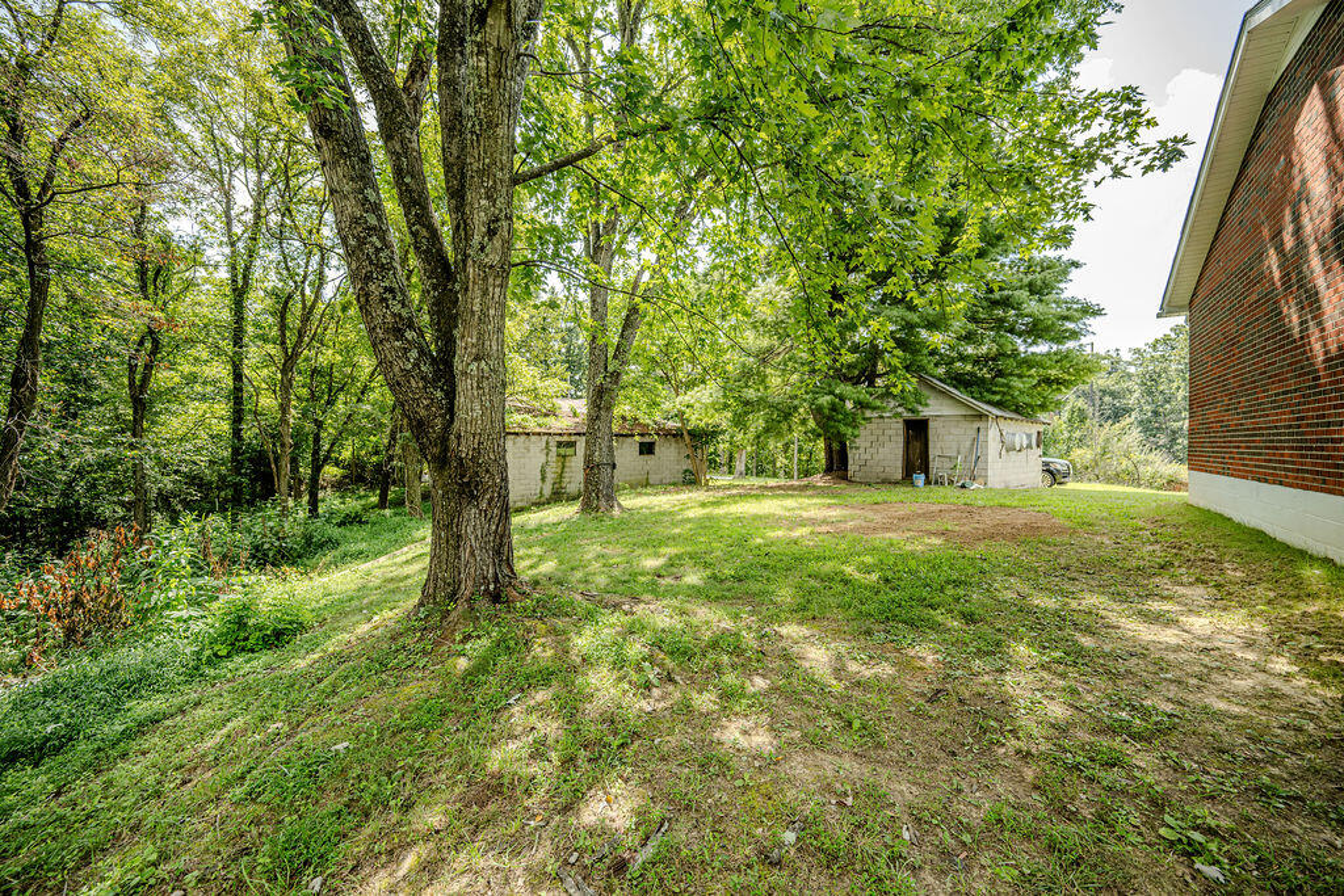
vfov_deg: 81.2
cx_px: 672
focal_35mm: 14
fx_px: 523
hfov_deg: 104.2
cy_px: 448
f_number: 4
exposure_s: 1/3200
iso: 2000
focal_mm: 14
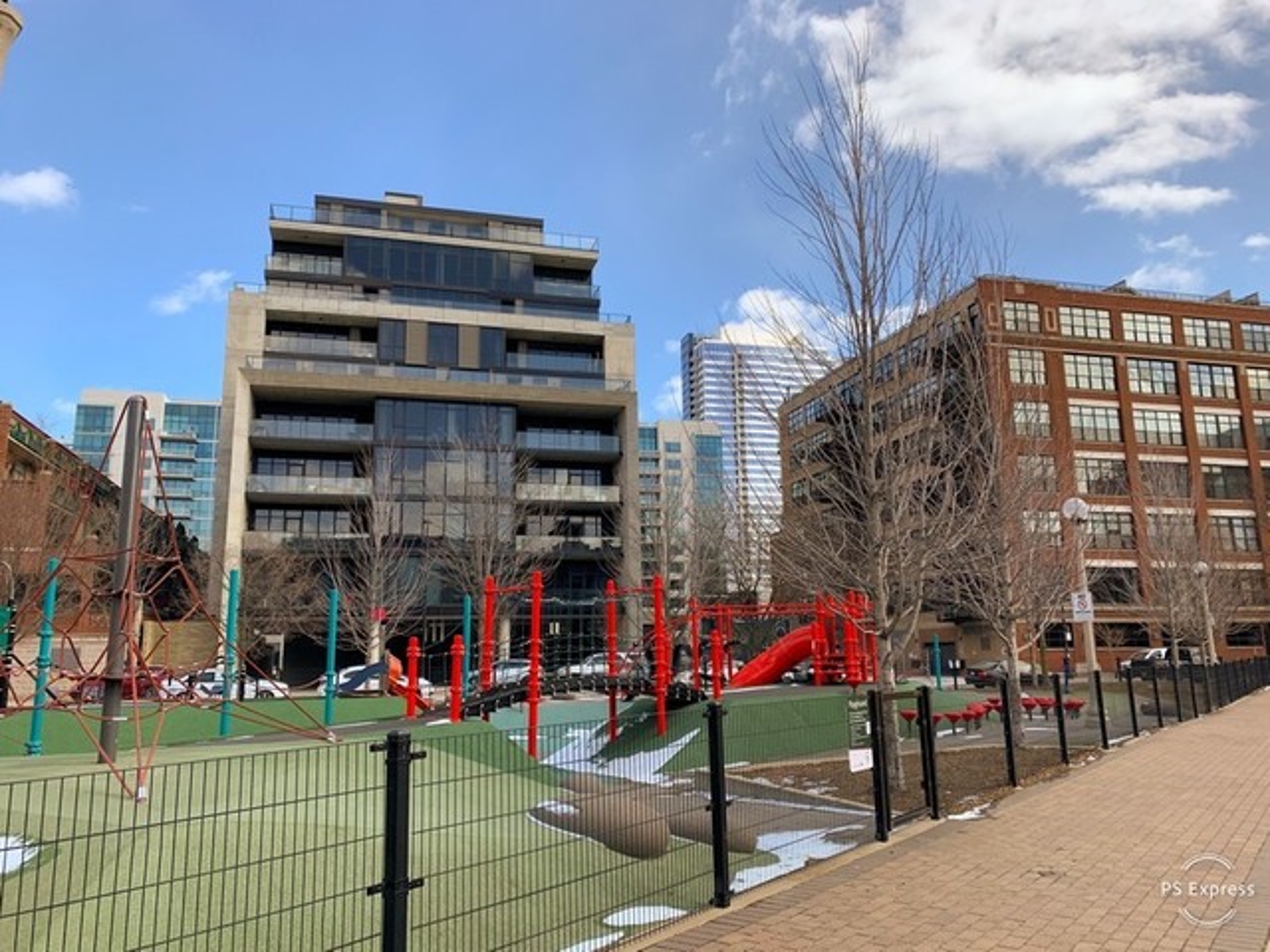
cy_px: 476
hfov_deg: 67.3
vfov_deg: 53.1
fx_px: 954
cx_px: 635
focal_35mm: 26
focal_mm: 4.25
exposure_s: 1/1163
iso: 25
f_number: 1.8
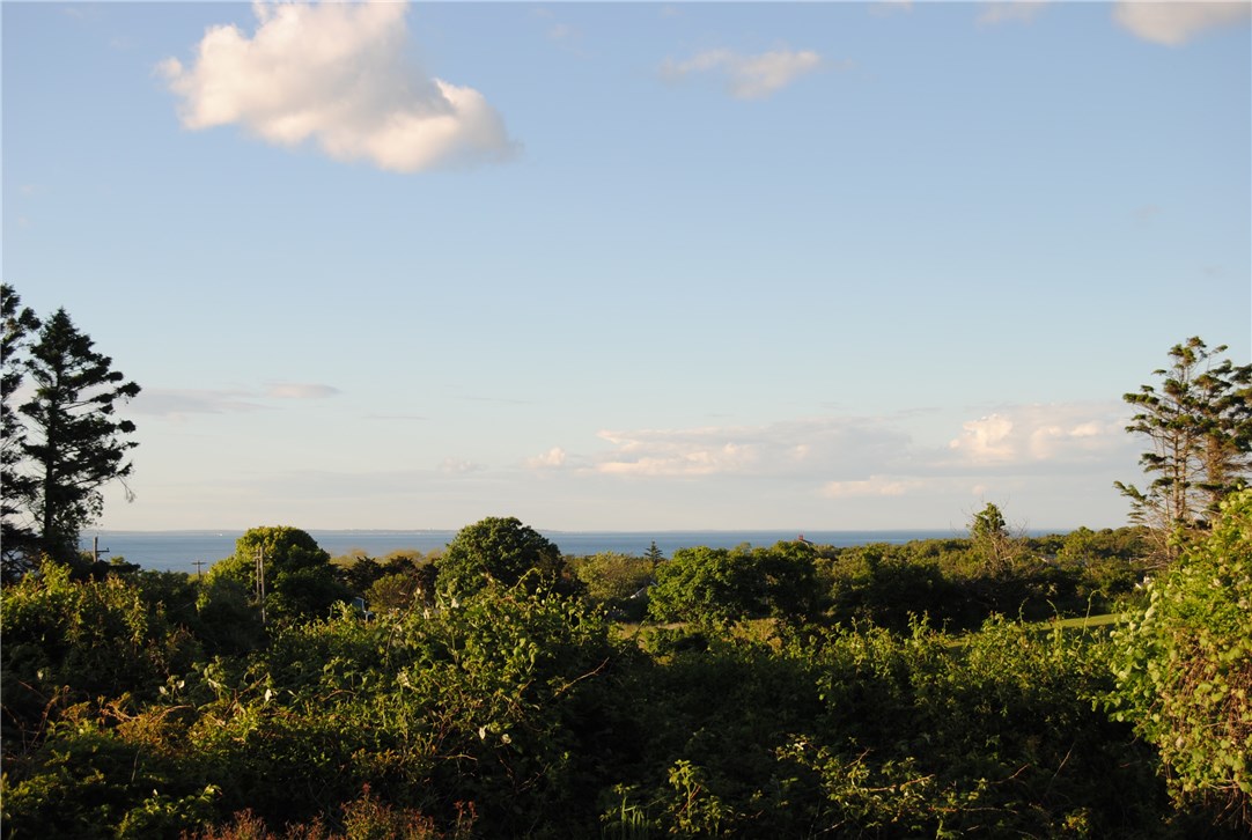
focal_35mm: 60
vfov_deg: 22.7
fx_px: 2091
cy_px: 420
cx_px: 626
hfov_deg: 33.3
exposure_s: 1/200
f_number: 7.1
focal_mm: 40
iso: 100
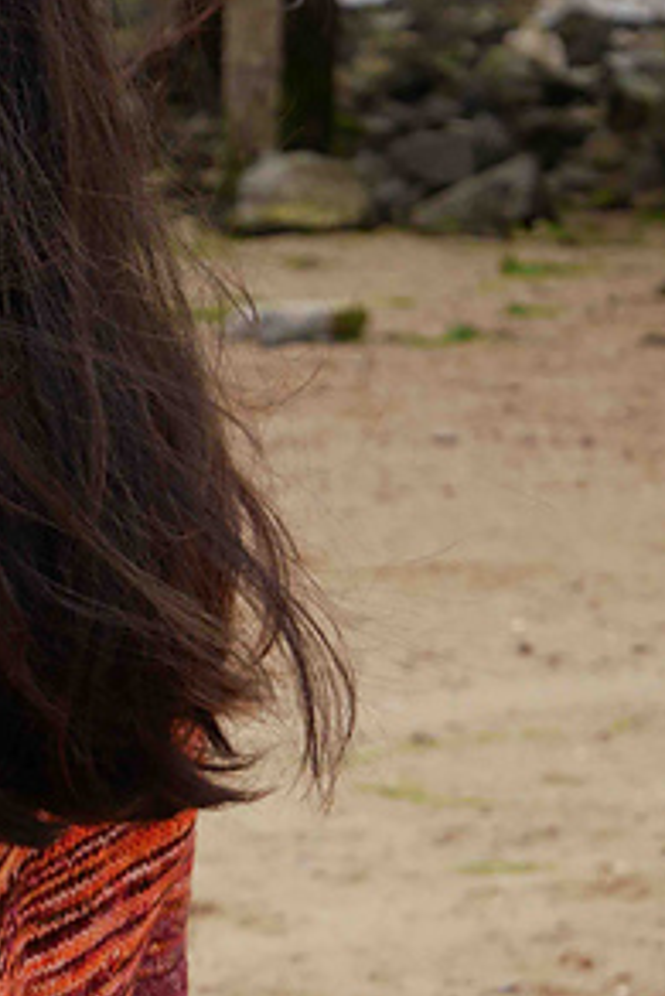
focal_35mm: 146
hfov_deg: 9.3
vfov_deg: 13.9
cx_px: -130
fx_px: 4040
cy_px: 897
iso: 200
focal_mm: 32
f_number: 5.6
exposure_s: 1/400
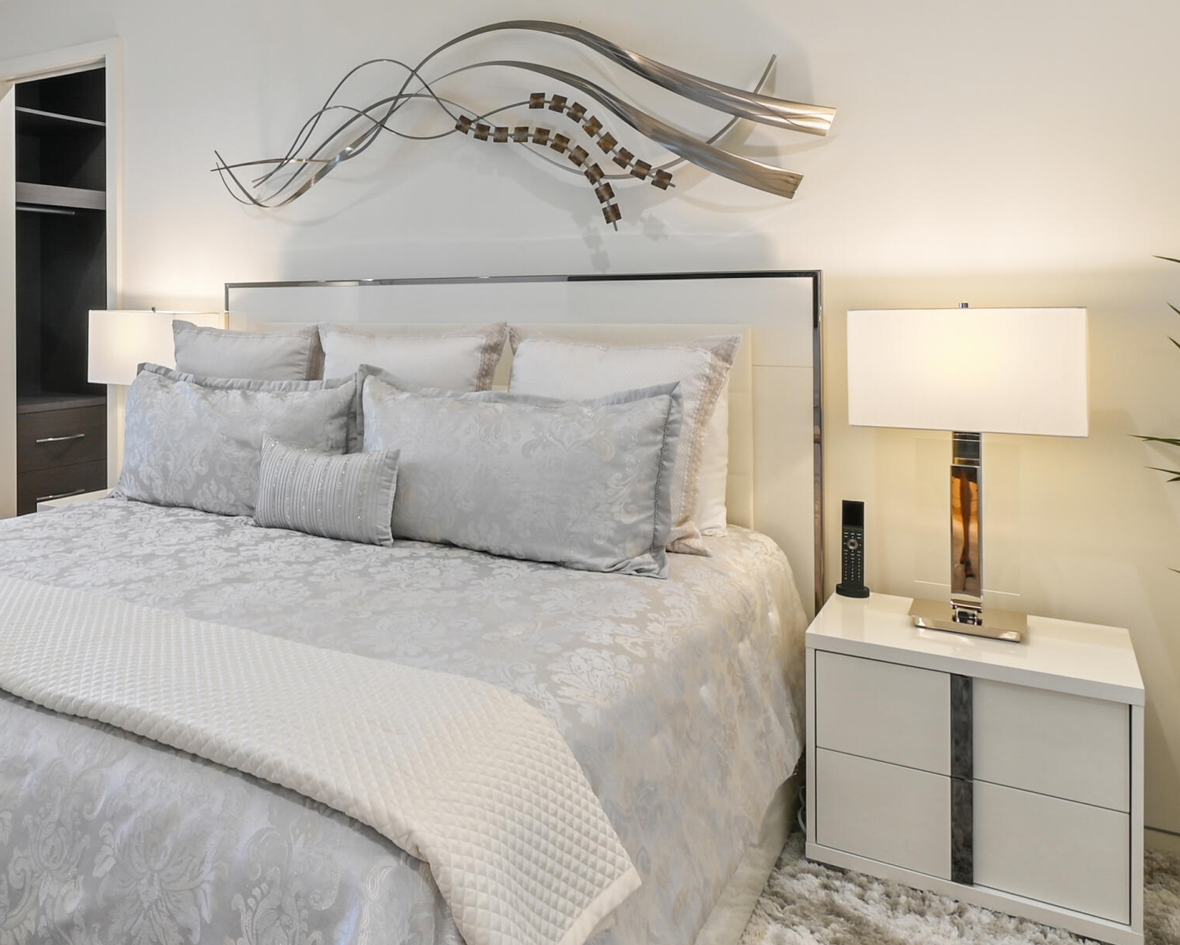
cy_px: 303
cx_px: 295
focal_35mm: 28
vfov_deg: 50.5
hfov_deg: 58.9
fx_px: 978
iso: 100
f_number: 8
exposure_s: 1/1.67
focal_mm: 10
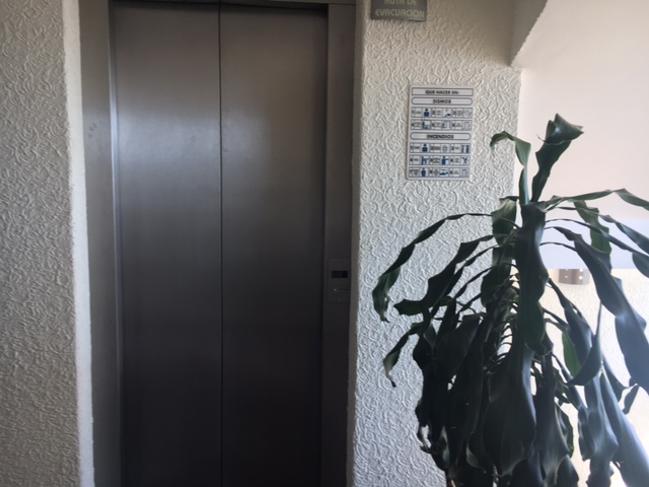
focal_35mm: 29
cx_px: 324
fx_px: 544
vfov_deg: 48.2
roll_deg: -0.8
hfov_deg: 61.7
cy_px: 244
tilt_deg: -5.5
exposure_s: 1/40
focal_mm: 4.15
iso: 32
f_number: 2.2
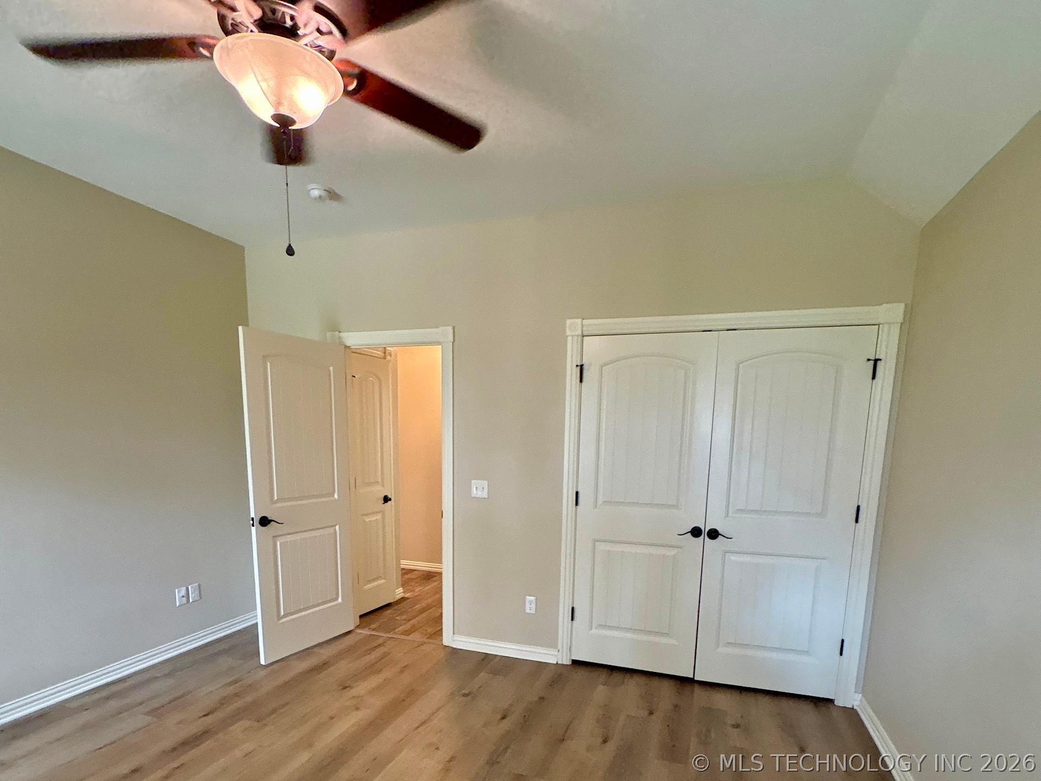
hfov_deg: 102.1
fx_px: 421
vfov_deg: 85.7
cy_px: 390
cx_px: 520
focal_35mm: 14
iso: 400
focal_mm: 2.22
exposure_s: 1/60
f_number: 2.2
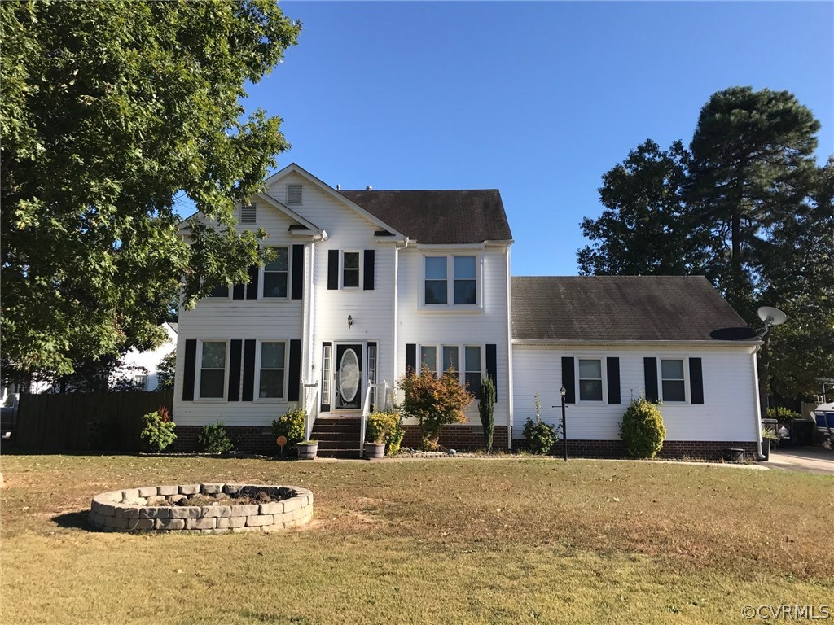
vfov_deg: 49.7
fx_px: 675
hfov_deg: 63.4
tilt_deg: +8.9
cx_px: 417
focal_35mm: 28
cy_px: 312
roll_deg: -0.5
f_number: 1.8
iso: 20
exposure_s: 1/1259
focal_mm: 3.99
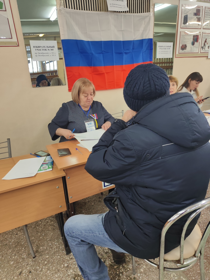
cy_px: 140
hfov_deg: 58.9
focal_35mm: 23
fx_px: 186
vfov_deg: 73.9
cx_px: 105
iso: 153
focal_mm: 5.4
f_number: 1.8
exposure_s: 1/50
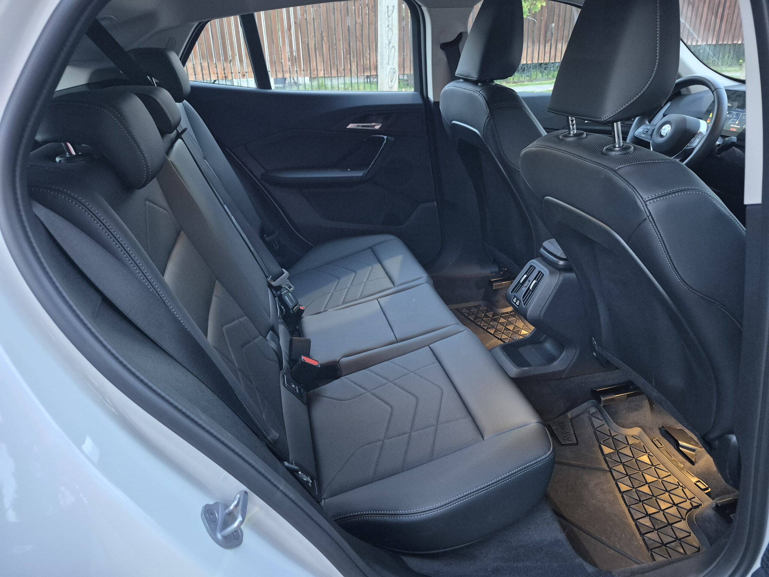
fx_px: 511
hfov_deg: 73.9
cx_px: 384
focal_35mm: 23
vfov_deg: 58.9
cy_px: 288
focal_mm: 5.4
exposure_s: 1/33
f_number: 1.8
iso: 1250
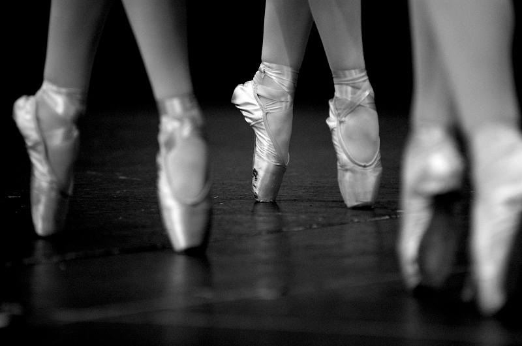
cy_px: 173
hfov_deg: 6.9
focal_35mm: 300
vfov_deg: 4.6
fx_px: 4341
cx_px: 261
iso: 800
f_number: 2.8
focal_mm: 200
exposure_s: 1/250
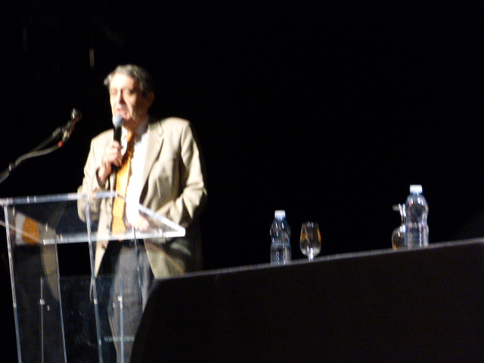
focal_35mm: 134
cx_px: 242
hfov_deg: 14.7
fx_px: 1874
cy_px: 182
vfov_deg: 11.1
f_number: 3.6
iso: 1250
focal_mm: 24.2
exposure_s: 1/15
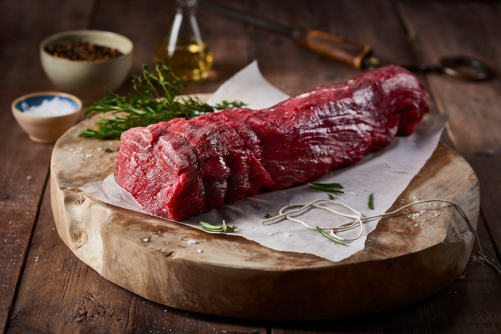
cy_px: 167
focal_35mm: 85
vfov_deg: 16.1
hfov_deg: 23.9
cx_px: 250
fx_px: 1183
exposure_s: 1/160
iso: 64
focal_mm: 85
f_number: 5.6
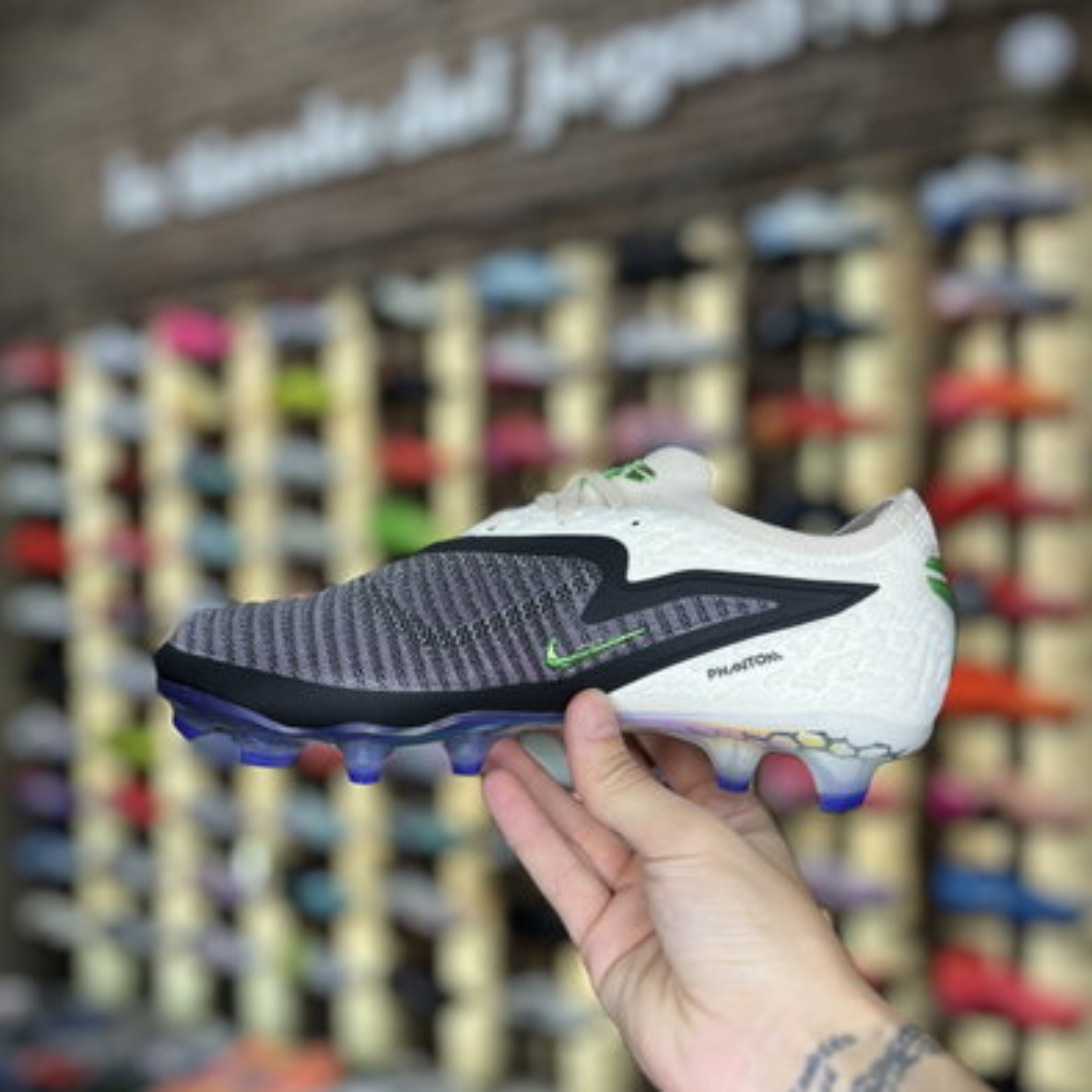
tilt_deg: -1.0
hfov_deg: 52.5
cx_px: 542
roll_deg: +1.3
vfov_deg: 52.4
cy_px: 618
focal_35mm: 31
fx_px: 1106
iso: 64
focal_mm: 5.7
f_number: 1.5
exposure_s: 1/98
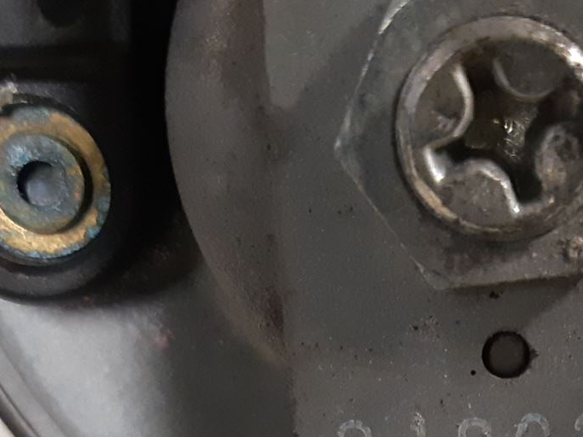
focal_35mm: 78
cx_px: 435
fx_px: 1313
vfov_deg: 17.4
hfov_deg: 24.8
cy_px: 616
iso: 320
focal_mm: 3.93
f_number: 1.7
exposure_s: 1/25
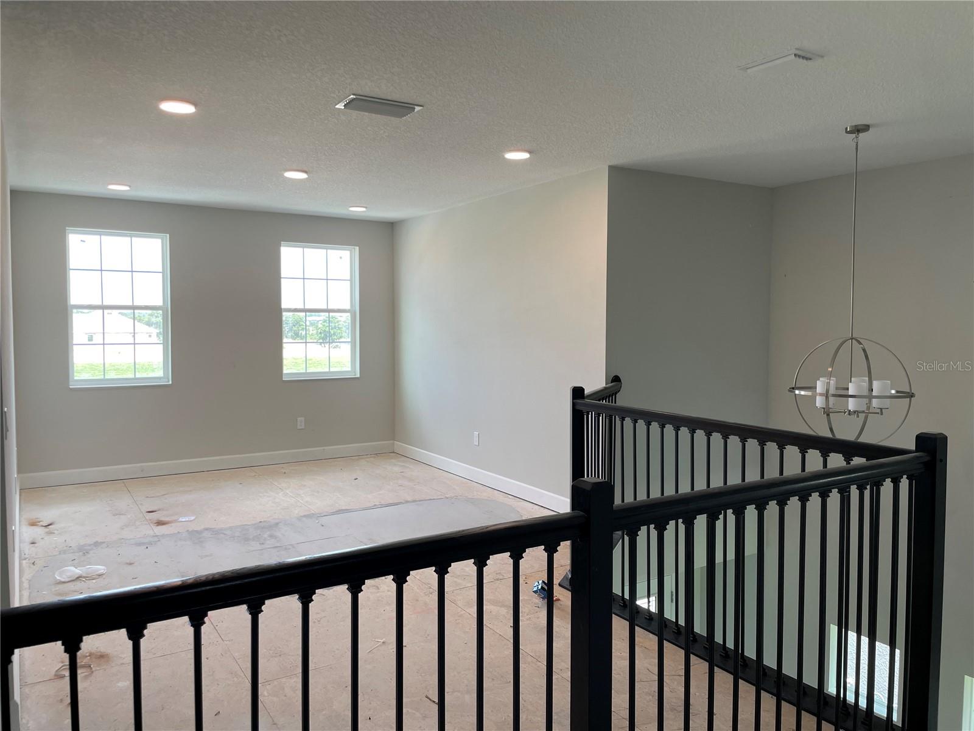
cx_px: 487
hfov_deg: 67.3
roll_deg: -0.4
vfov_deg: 53.1
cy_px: 366
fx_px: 732
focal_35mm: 26
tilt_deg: -2.7
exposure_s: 1/120
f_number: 1.6
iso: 50
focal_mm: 4.2
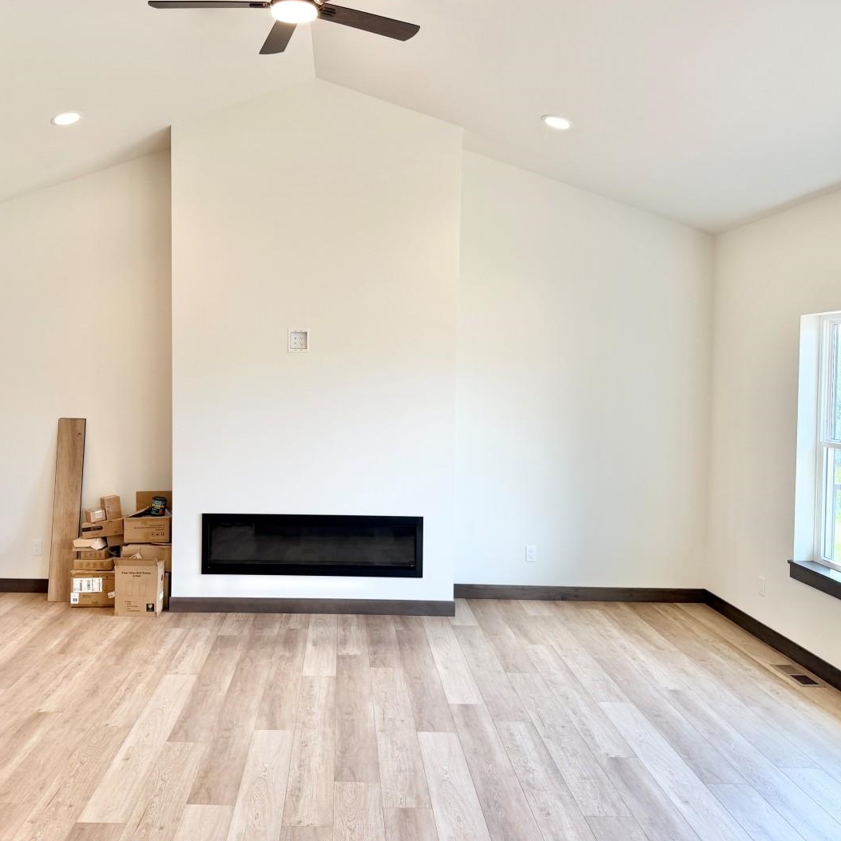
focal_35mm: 29
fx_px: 797
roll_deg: -1.2
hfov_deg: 55.1
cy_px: 411
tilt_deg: -2.1
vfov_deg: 55.6
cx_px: 324
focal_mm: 6.76
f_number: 1.78
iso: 80
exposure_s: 1/204
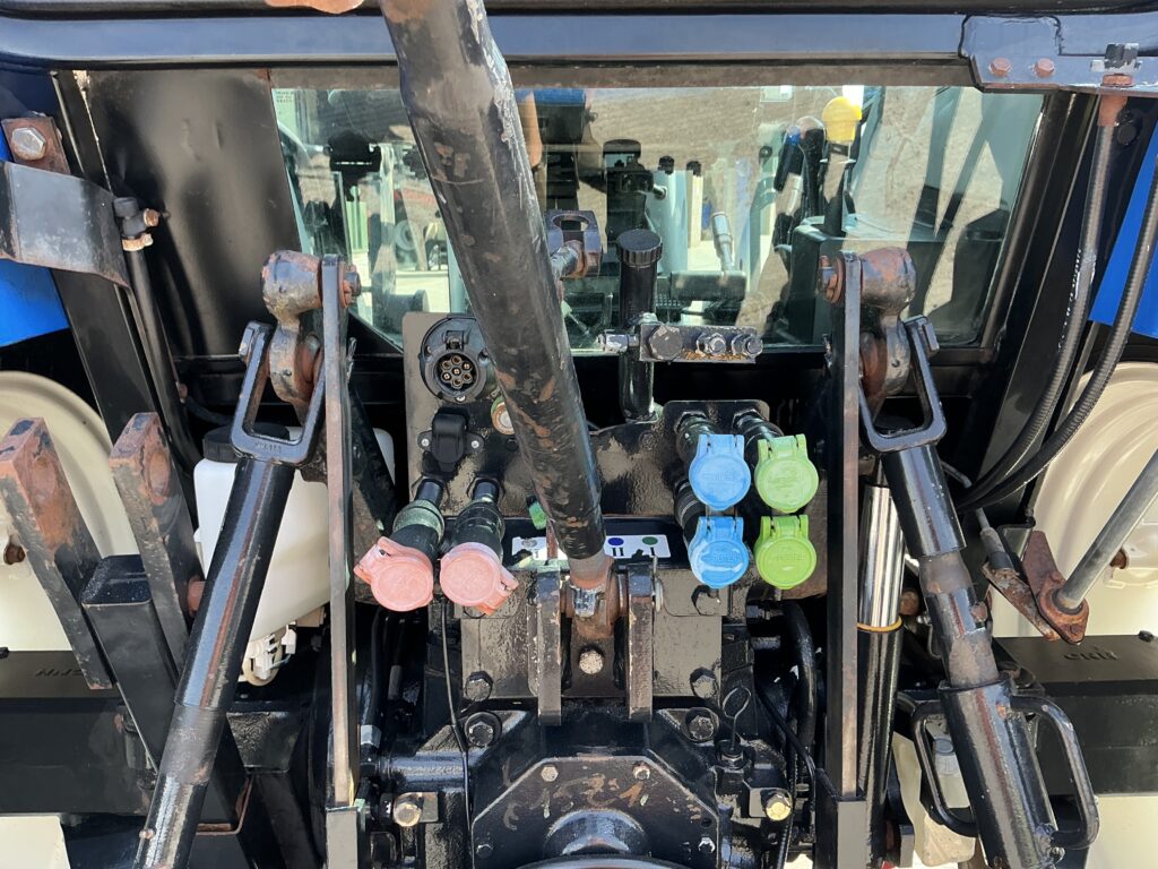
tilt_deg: -10.1
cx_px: 579
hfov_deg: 63.4
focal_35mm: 28
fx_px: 937
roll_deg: +1.1
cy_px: 434
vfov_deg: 49.7
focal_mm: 3
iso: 40
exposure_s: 1/122
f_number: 1.8
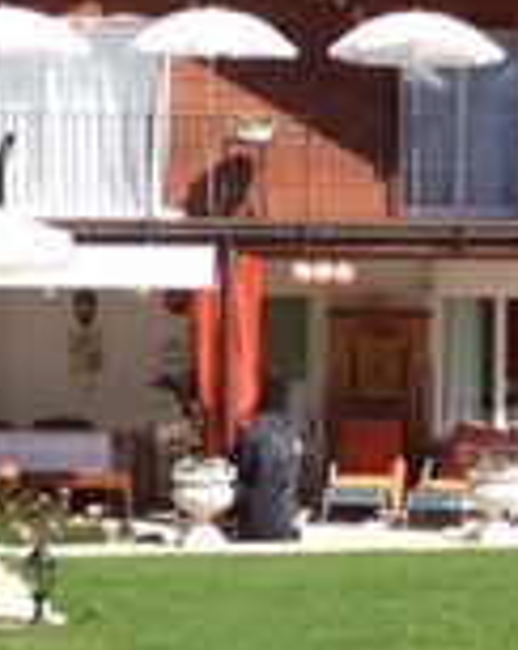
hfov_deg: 10.8
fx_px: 2746
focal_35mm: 143
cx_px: 340
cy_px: 421
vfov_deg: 13.5
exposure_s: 1/1416
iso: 80
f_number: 2.4
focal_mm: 4.28
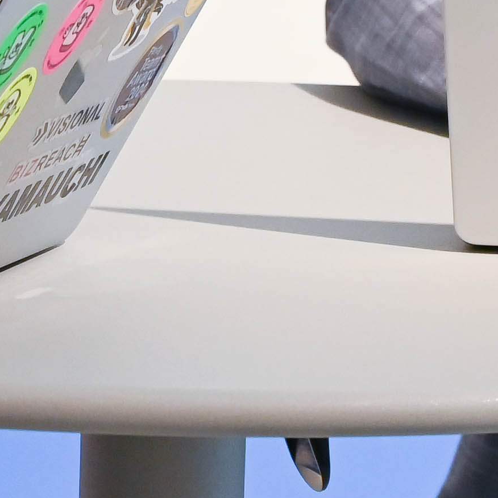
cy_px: -501
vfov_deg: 3.8
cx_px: -119
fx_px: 7503
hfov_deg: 3.8
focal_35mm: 461
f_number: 6.3
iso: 1250
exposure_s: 1/125
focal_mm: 79
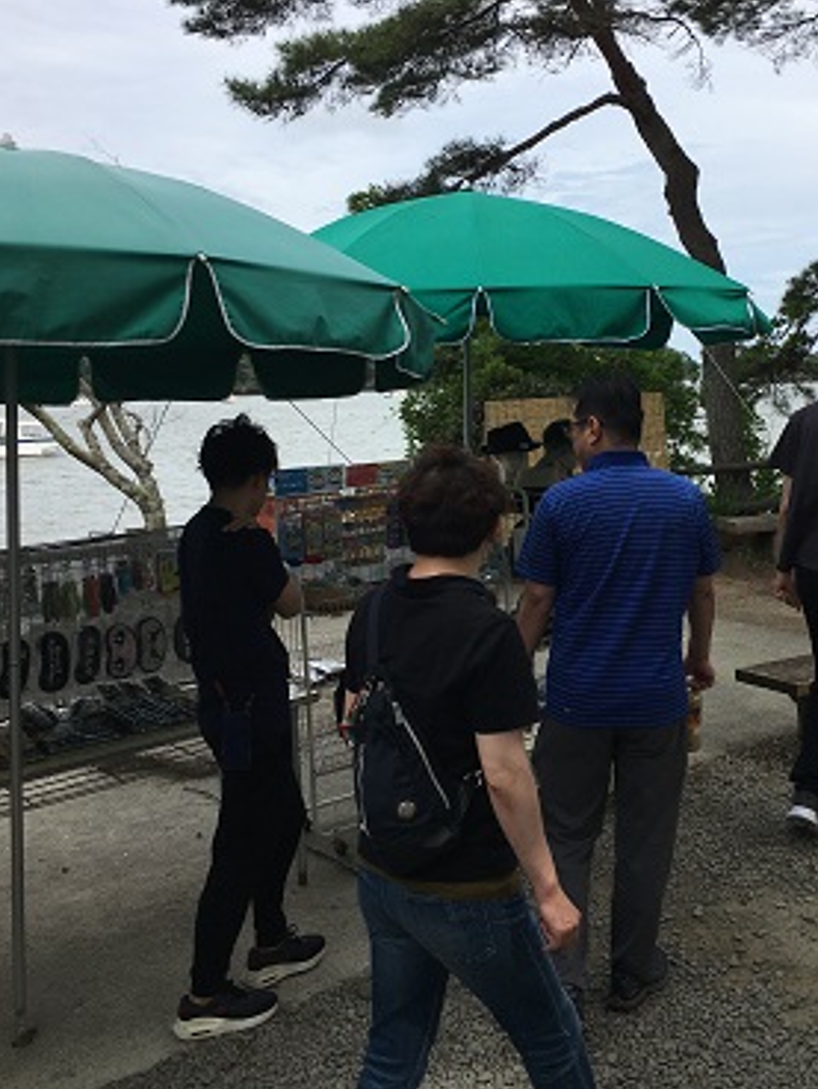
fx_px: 1197
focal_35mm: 38
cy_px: 463
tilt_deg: -4.0
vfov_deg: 48.8
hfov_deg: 37.6
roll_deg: -0.2
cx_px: 480
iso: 25
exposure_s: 1/1221
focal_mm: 4.15
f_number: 2.2
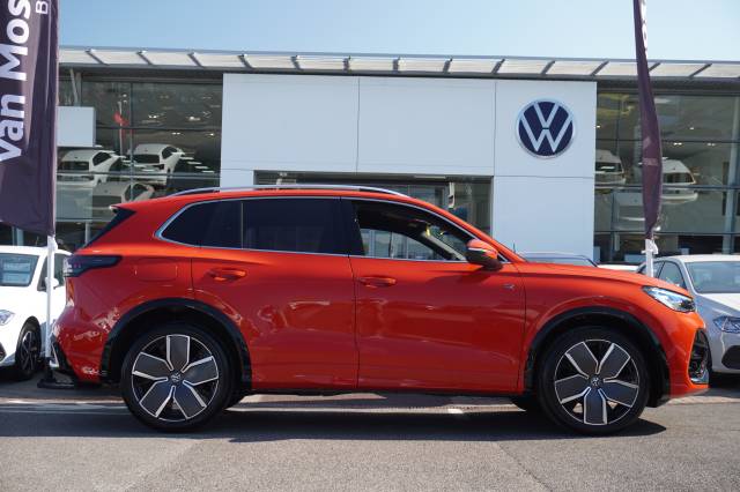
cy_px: 246
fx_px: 924
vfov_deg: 29.8
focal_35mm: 45
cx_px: 370
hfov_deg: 43.6
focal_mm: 30
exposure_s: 1/80
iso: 100
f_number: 5.6
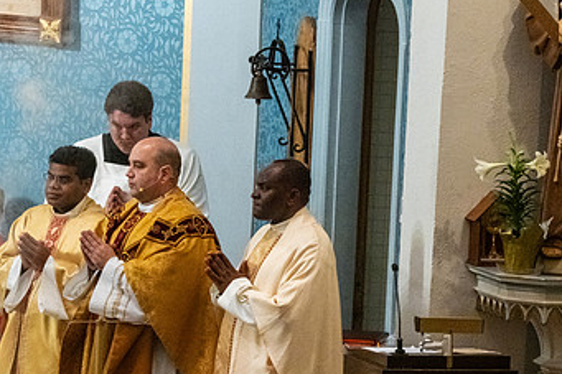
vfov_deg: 3.8
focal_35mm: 362
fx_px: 5648
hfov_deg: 5.7
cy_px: 283
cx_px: 130
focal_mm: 200
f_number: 14
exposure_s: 1/60
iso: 5000
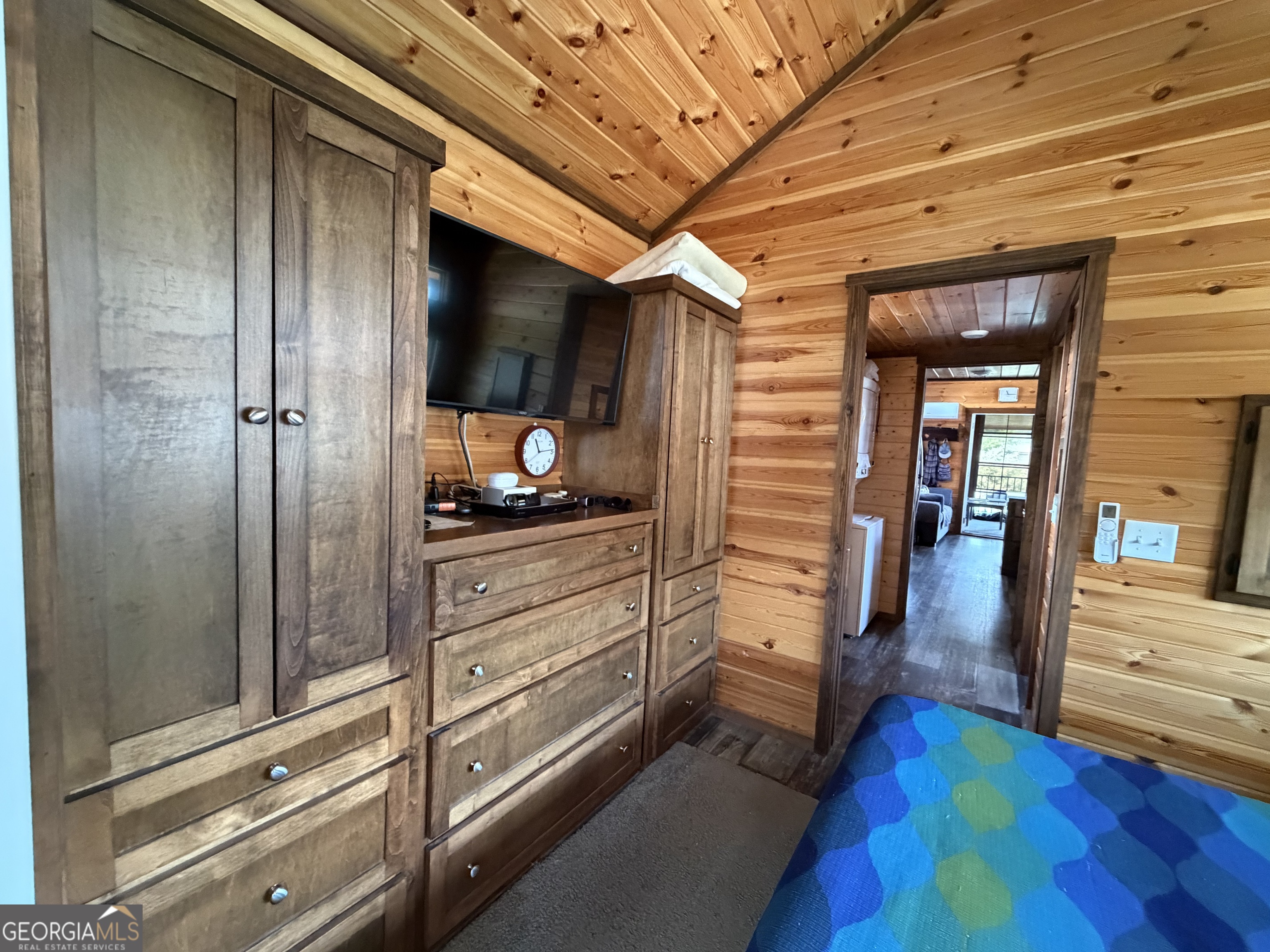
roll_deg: -2.7
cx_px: 635
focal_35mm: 14
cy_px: 476
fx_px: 514
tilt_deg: -4.1
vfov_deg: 85.7
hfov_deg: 102.1
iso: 1000
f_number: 2.2
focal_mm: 2.22
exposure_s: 1/60
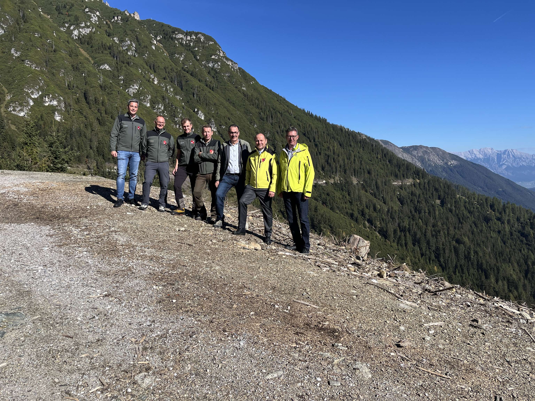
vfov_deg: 53.1
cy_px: 200
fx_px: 402
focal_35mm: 26
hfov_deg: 67.3
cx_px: 268
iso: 50
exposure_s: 1/3311
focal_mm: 5.1
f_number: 1.6
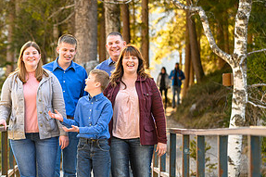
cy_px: 104
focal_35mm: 245
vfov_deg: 5.6
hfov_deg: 8.4
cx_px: 86
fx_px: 1809
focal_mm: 110
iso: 320
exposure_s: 1/125
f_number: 4
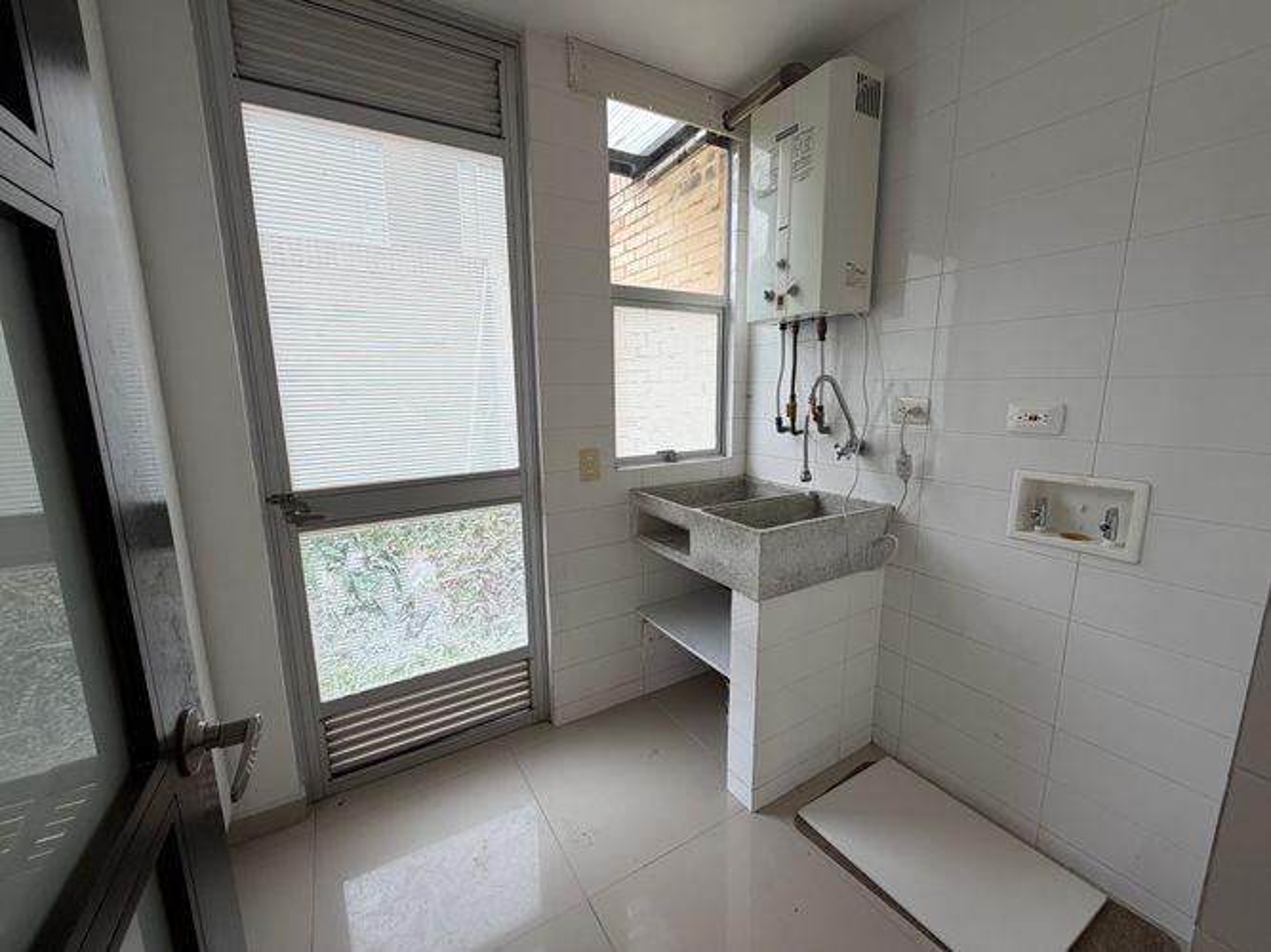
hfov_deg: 102.1
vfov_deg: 85.7
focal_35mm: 14
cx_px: 636
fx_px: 514
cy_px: 476
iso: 40
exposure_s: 1/149
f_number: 2.2
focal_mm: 2.22
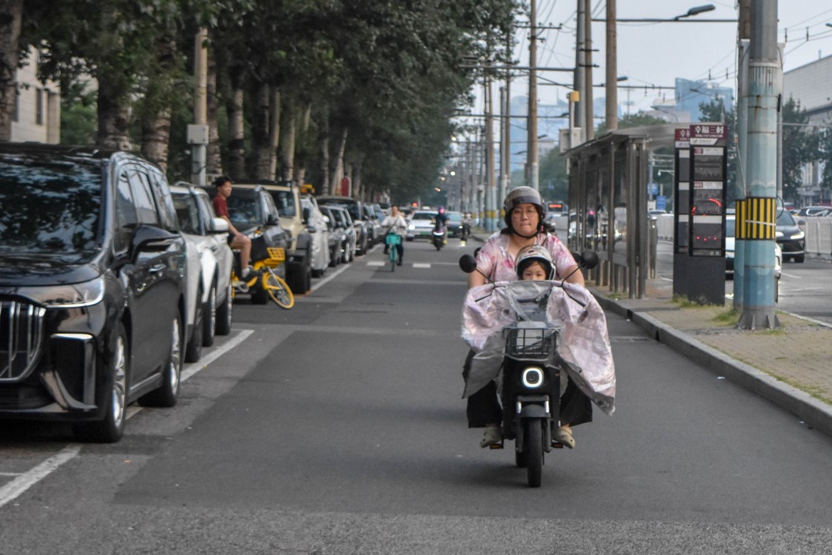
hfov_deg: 31.9
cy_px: 278
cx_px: 416
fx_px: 1456
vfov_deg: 21.6
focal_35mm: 63
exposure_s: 1/500
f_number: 5
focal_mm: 42
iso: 1250
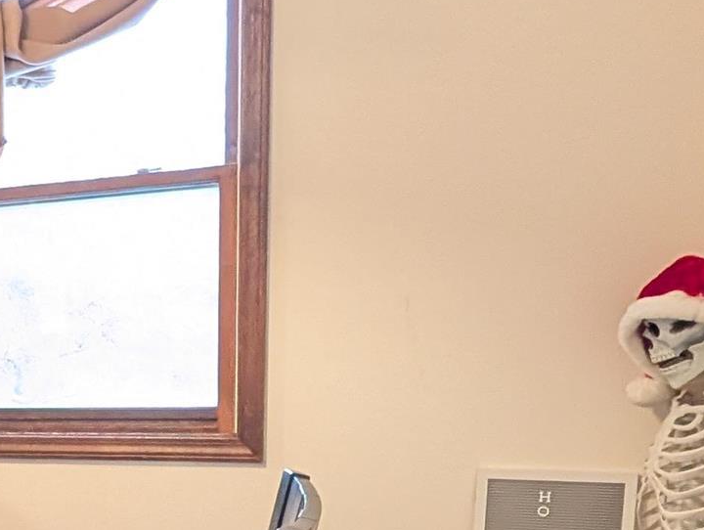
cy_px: 519
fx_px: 1039
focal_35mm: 51
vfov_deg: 27.2
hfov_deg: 31.7
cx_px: -128
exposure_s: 1/60
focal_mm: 2.02
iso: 866
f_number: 1.7
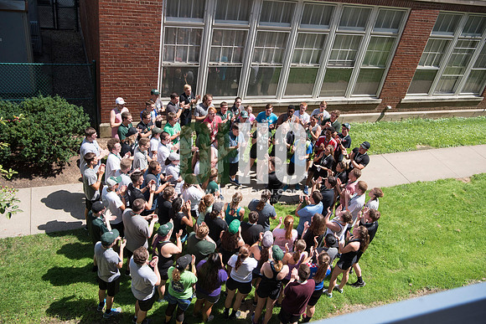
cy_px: 162
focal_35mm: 34
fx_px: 459
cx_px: 243
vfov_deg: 38.9
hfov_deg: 55.8
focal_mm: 34
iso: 640
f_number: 5
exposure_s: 1/2500
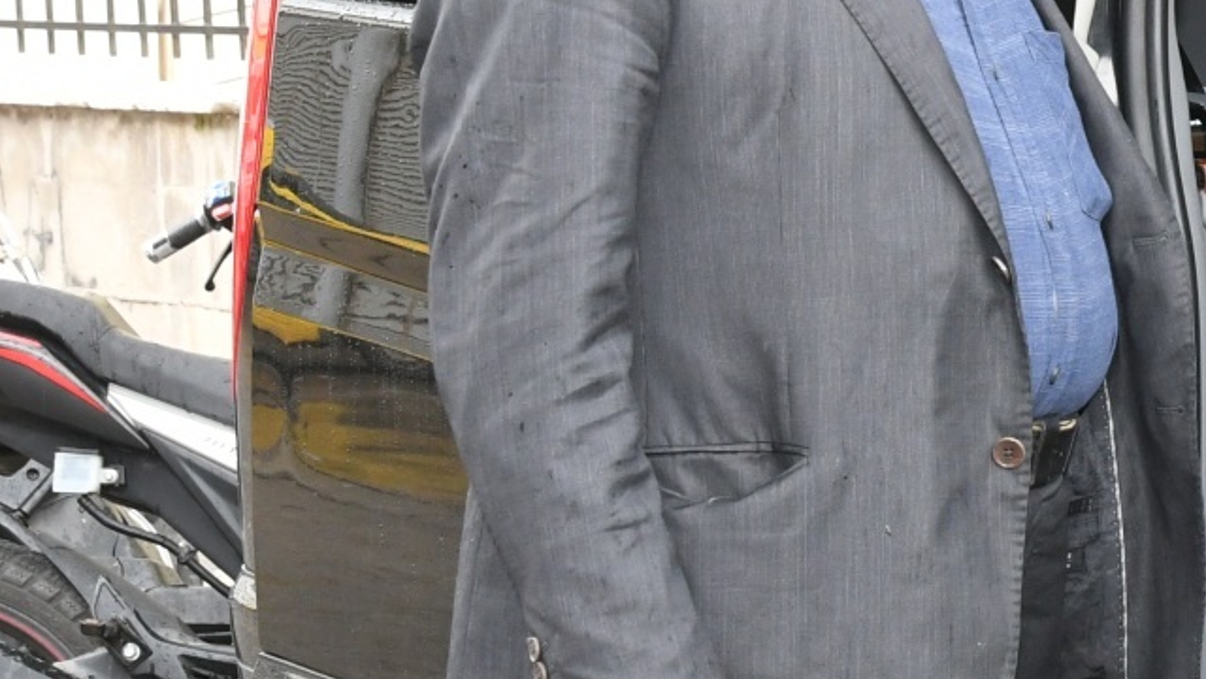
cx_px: 1952
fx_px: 5180
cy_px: 137
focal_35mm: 162
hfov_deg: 12.5
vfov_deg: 7.5
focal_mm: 30
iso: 1000
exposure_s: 1/80
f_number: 7.1
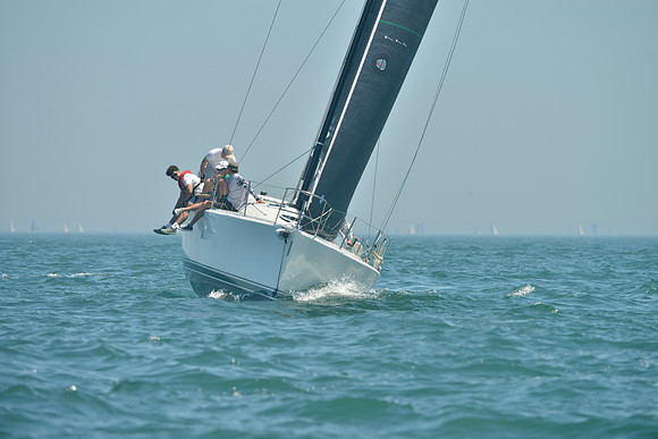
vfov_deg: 4.6
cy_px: 220
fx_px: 5484
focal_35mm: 300
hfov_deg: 6.9
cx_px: 329
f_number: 7.1
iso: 280
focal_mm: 300
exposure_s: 1/1000
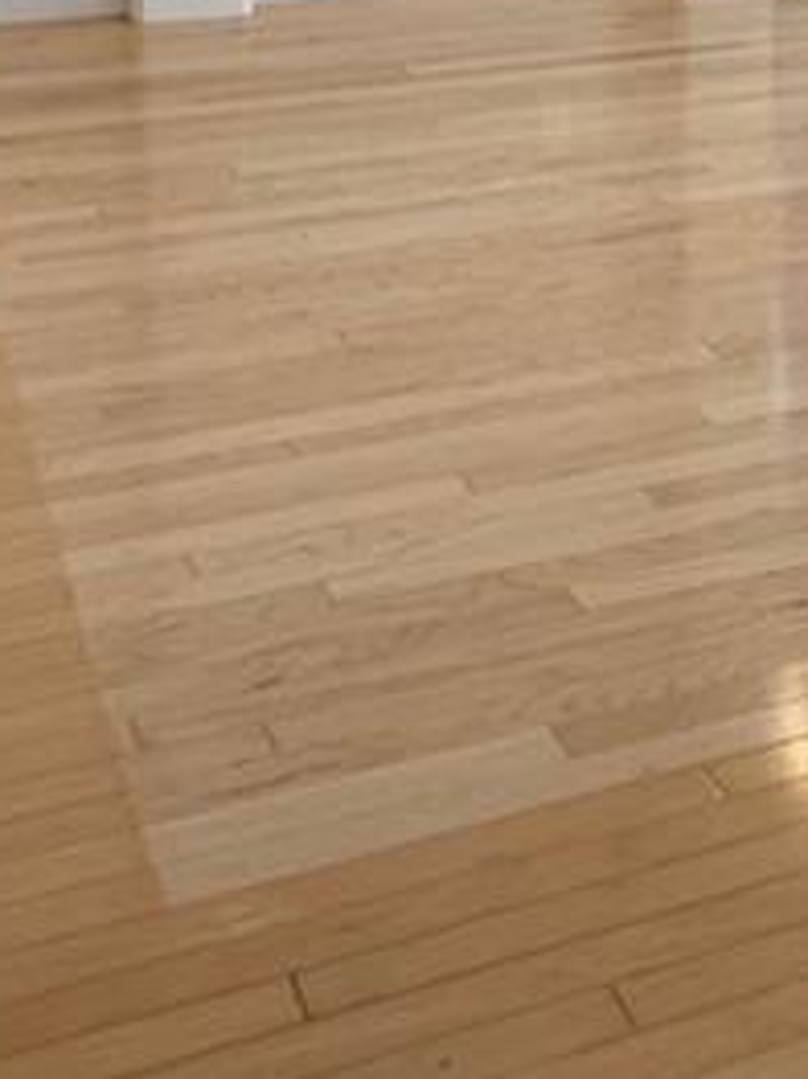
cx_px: 1466
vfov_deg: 22.6
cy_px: -201
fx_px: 2492
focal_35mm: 80
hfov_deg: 15.7
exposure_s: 1/120
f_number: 2.2
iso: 100
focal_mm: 2.22
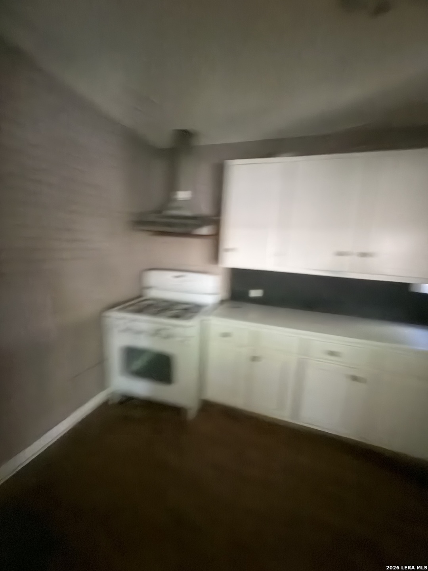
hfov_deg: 85.7
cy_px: 286
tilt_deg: -9.3
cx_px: 214
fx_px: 231
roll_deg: -1.7
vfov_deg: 102.1
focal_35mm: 14
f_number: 2.2
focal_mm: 2.22
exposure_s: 1/32
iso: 2000
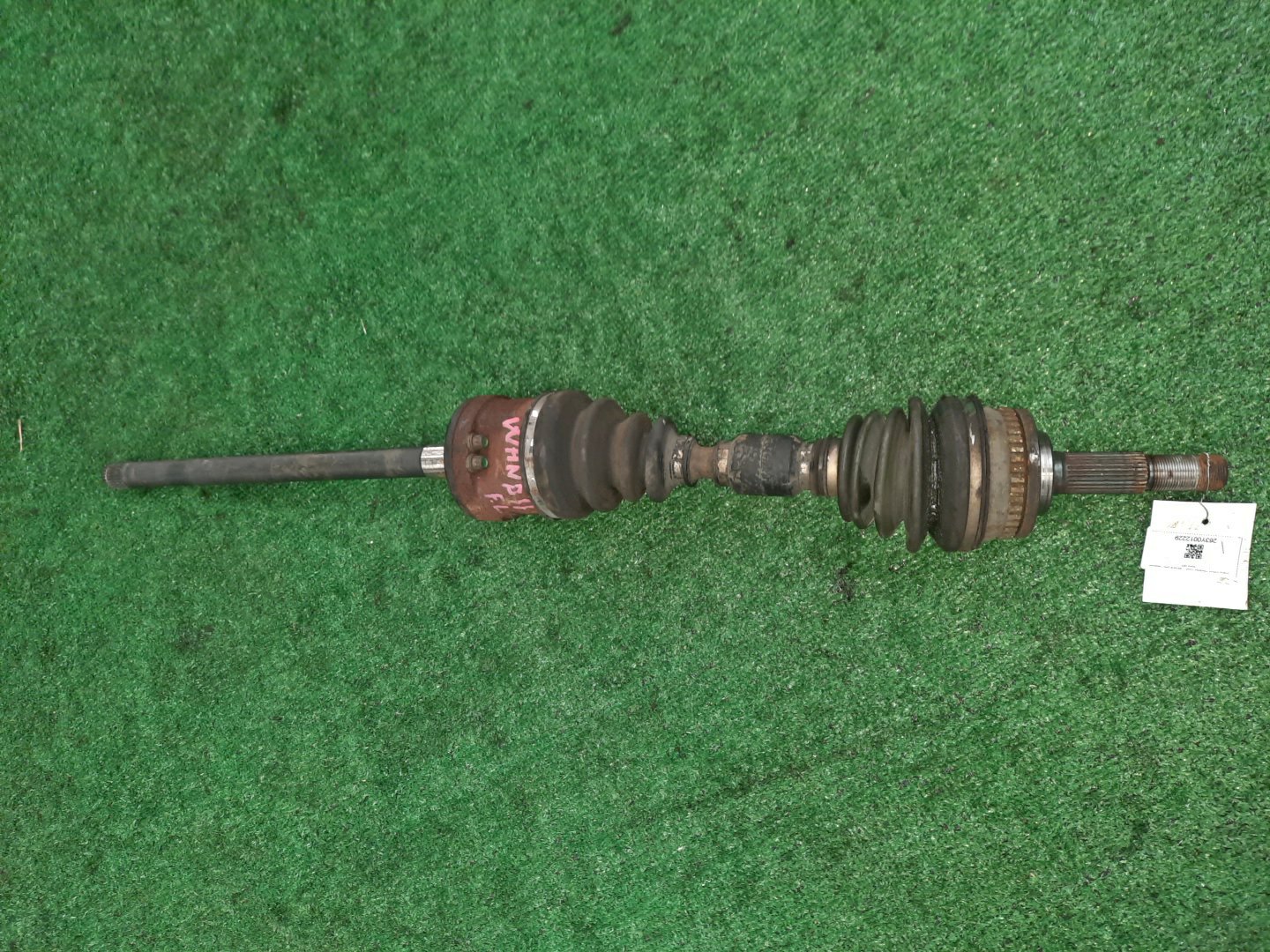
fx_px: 917
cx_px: 635
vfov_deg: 54.9
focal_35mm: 25
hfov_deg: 69.4
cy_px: 476
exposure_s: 1/50
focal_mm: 4.6
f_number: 2
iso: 329
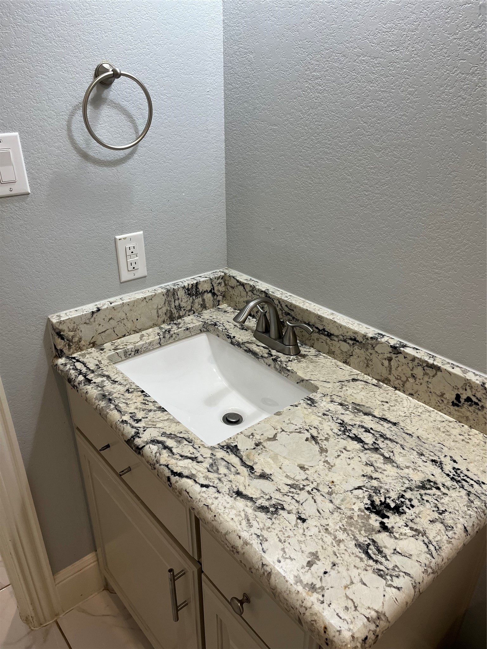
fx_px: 488
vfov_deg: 67.3
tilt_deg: -28.8
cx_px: 244
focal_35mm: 26
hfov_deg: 53.1
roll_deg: -0.1
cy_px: 324
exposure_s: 1/120
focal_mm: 5.1
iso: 125
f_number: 1.6
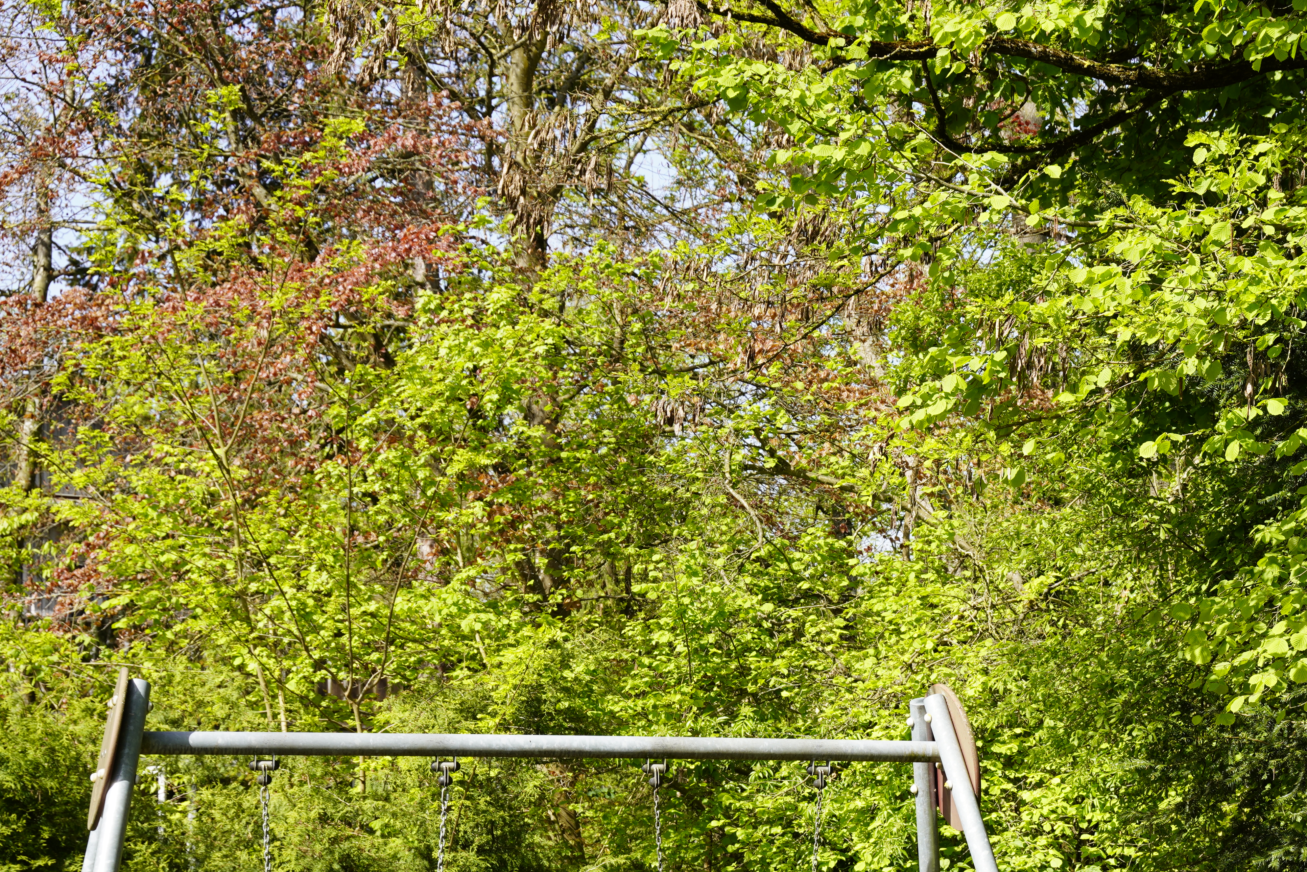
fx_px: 2905
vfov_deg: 16.8
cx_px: 1084
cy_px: 808
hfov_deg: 24.9
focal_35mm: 80
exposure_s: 1/100
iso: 100
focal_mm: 40
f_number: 7.1
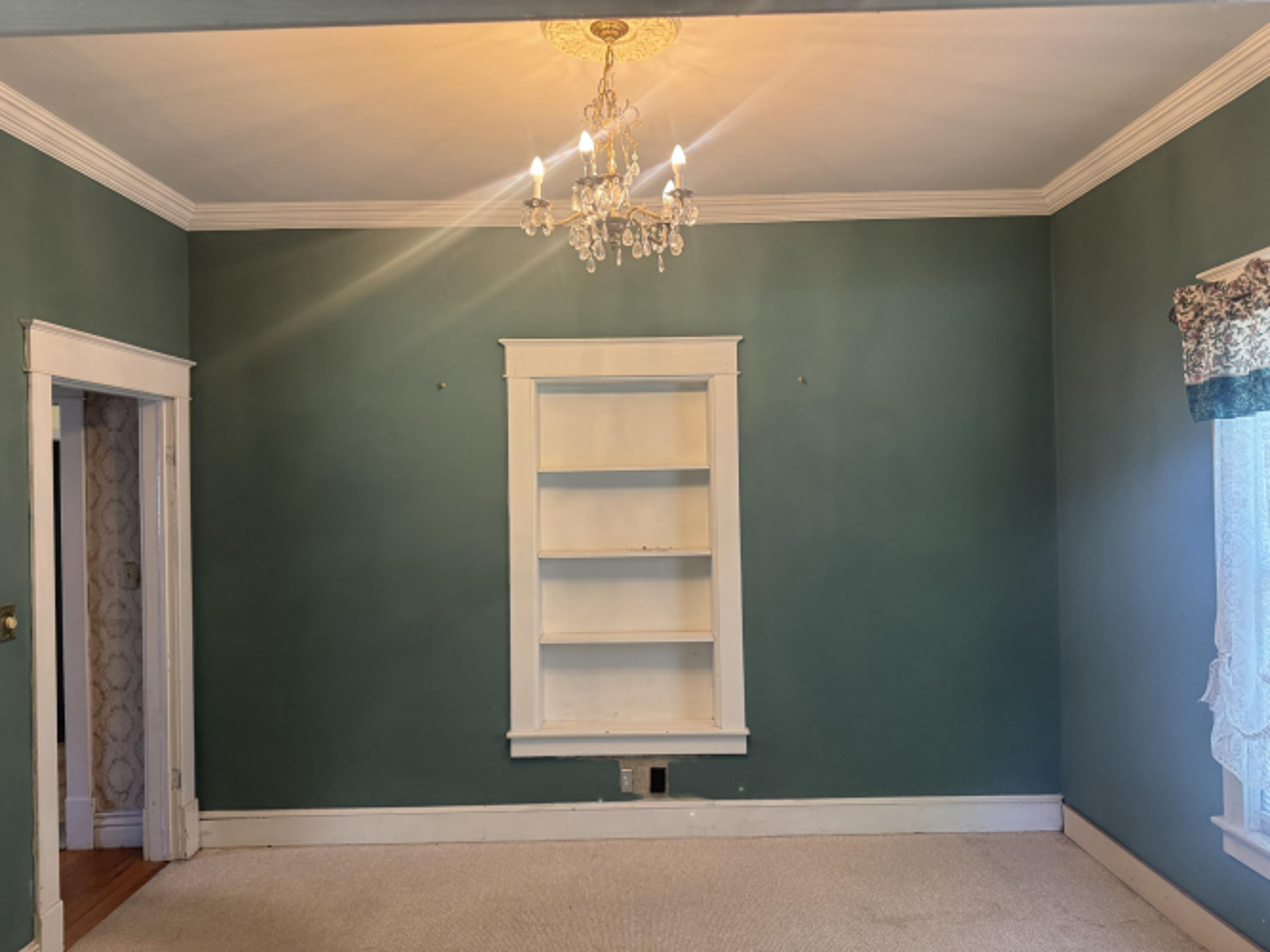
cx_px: 635
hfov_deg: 71.6
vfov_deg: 56.8
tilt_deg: +0.4
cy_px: 476
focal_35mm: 24
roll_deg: +1.5
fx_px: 880
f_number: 1.78
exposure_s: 1/60
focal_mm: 6.76
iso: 250
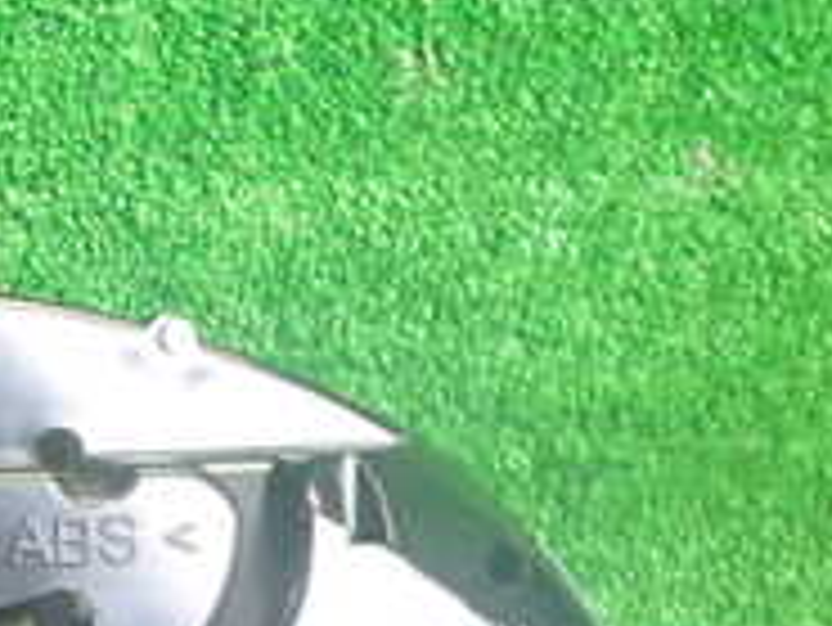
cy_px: 576
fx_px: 1948
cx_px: -387
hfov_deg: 20.8
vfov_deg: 17.9
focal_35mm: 81
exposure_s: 1/30
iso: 320
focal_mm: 4.5
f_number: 2
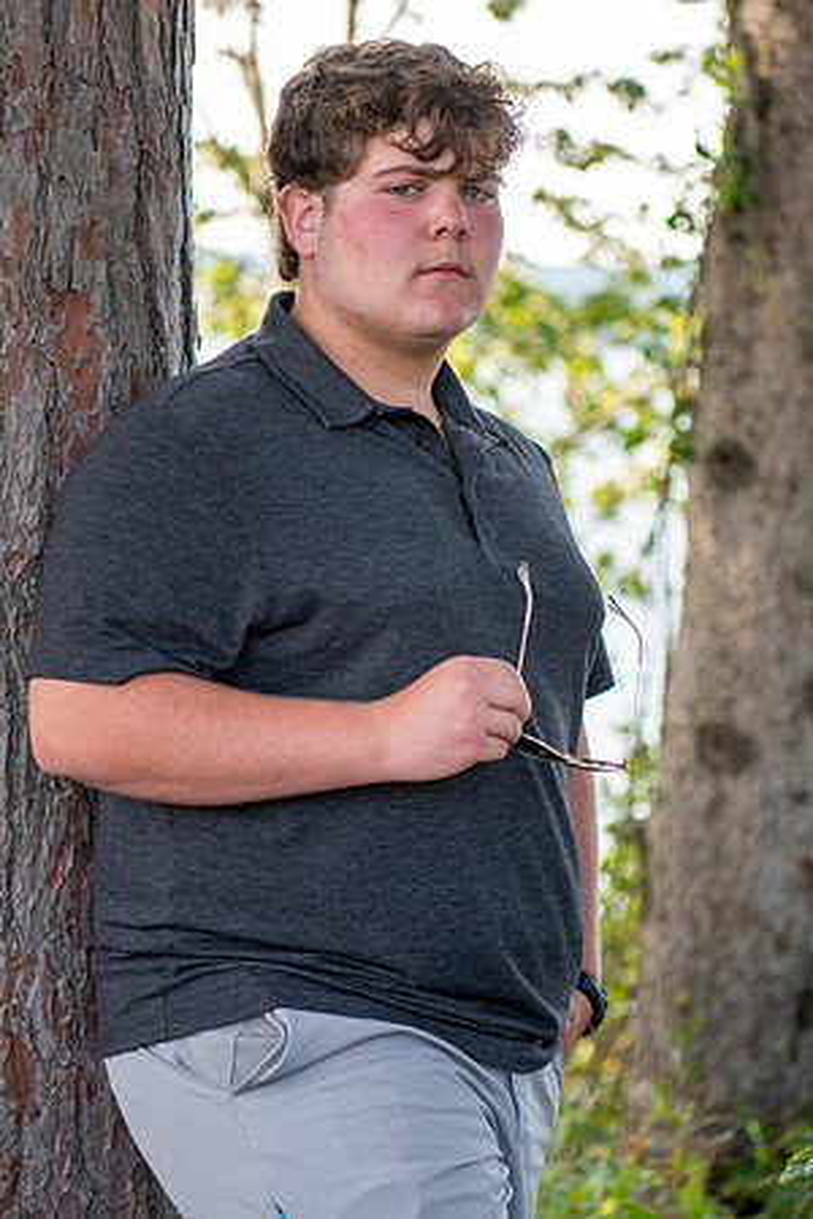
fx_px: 3557
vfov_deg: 19.5
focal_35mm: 105
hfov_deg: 13.0
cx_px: 406
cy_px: 610
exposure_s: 1/160
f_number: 2.8
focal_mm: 70
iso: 100
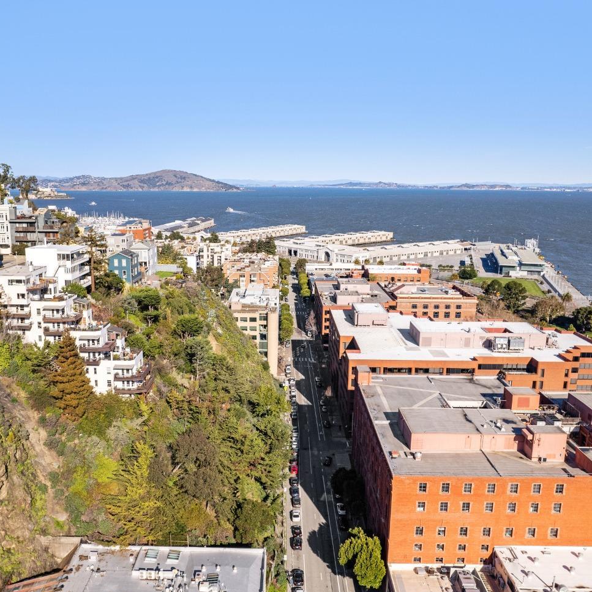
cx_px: 258
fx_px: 561
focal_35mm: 29
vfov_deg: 55.6
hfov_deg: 55.5
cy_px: 305
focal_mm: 8.38
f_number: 2.8
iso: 100
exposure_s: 1/320
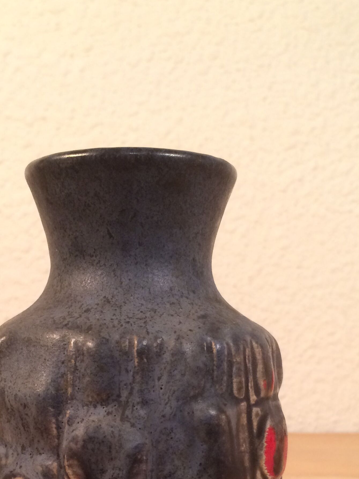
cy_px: 422
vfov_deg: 34.4
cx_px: 139
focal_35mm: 53
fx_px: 733
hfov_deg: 27.4
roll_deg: +1.3
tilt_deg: -9.2
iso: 80
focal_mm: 4.15
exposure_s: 1/33
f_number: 2.2
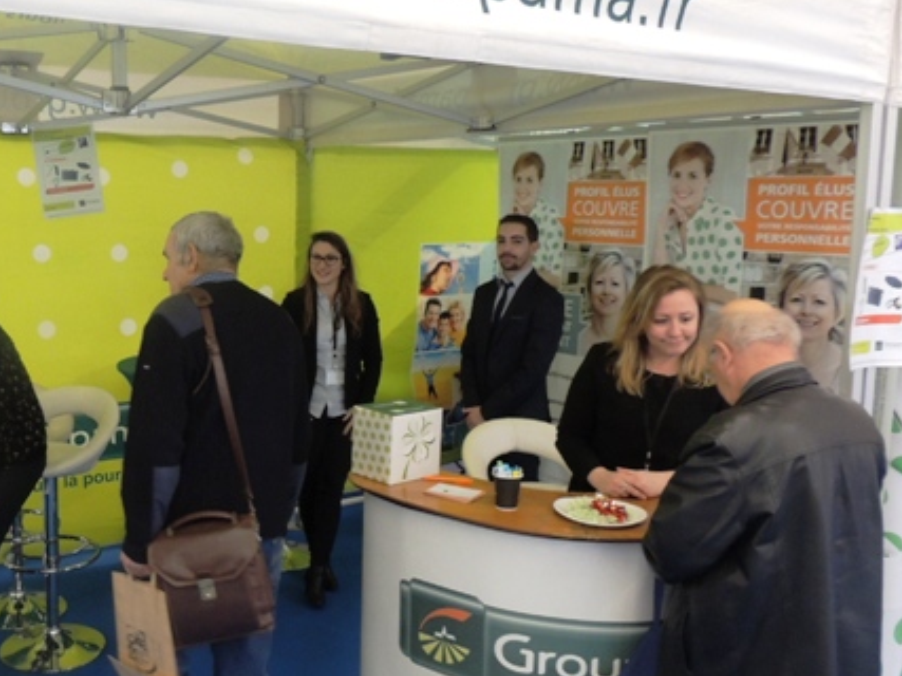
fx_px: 938
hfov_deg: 50.0
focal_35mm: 36
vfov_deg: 39.6
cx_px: 264
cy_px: 327
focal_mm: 4.3
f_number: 3
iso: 400
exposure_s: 1/20
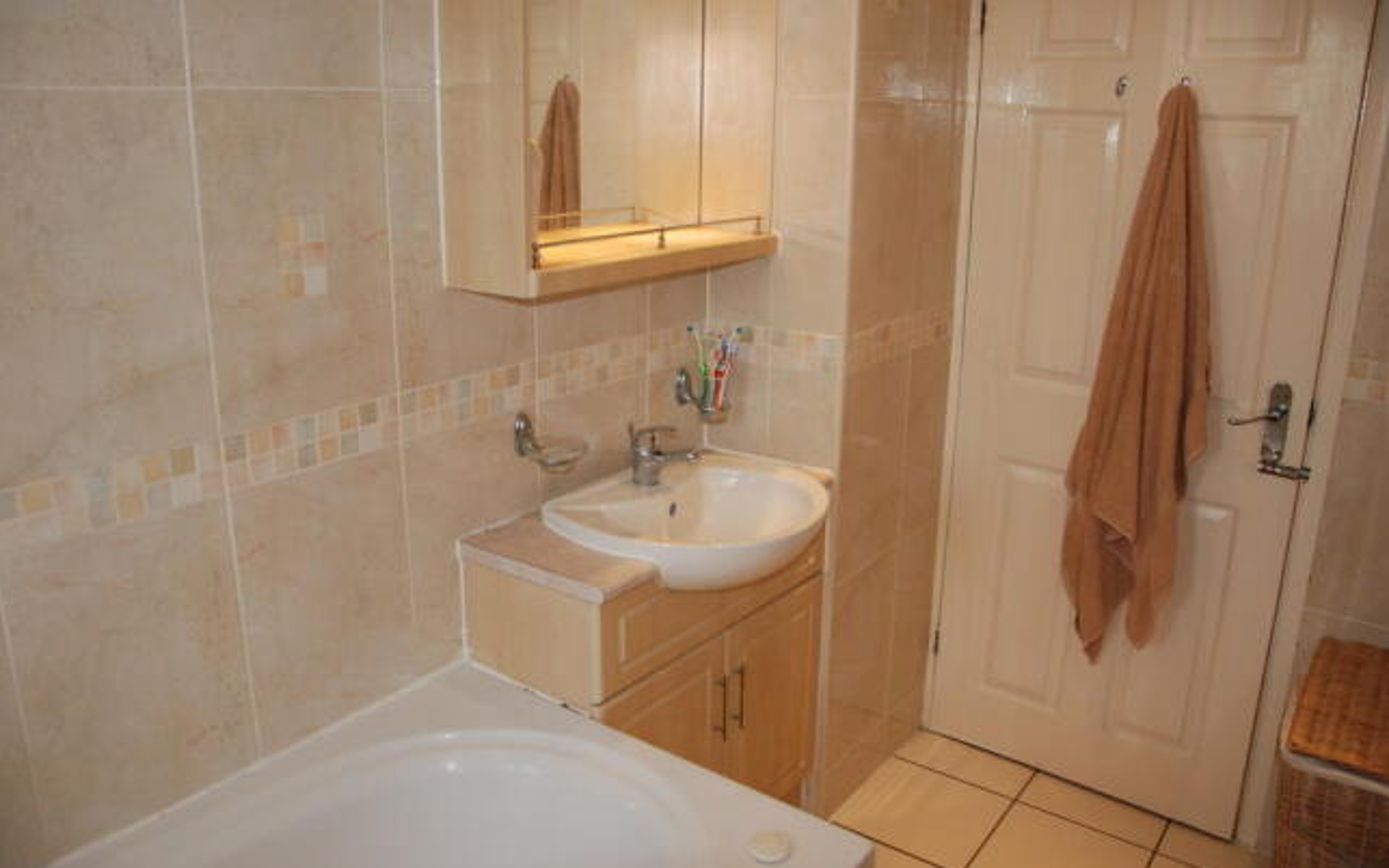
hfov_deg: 66.5
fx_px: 1060
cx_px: 701
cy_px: 403
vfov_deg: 44.5
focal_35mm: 28
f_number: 3.5
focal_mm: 18
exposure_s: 1/60
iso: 200
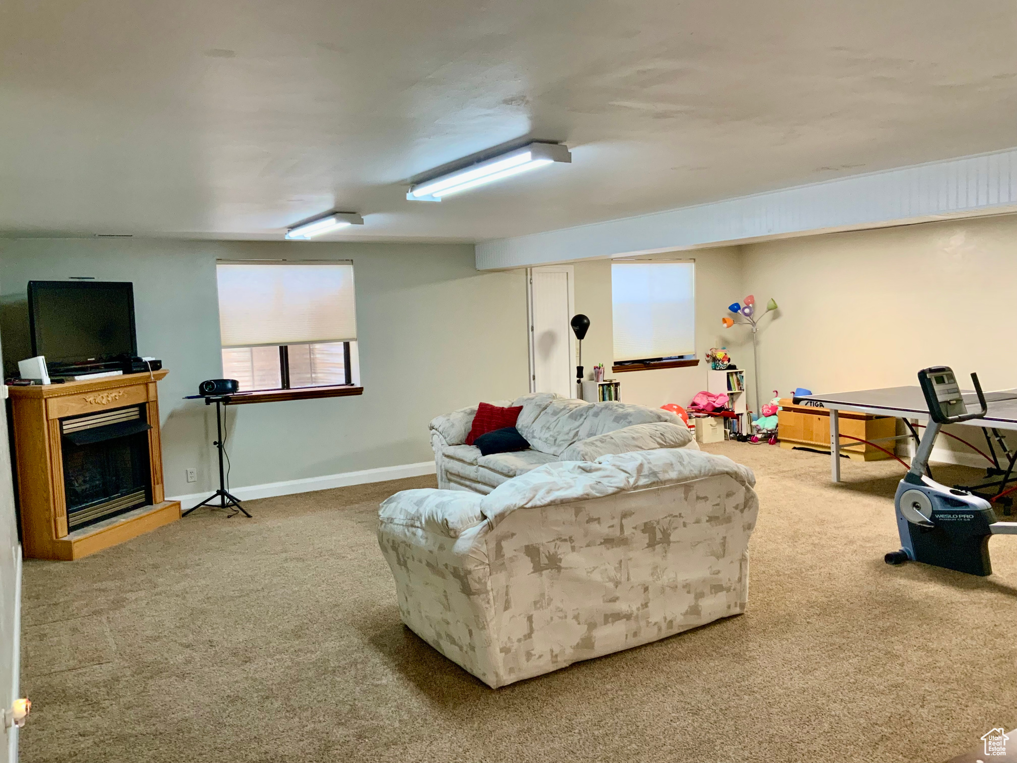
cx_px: 508
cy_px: 382
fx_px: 852
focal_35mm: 29
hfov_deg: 61.7
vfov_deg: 48.2
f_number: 1.8
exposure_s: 1/60
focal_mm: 3
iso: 160
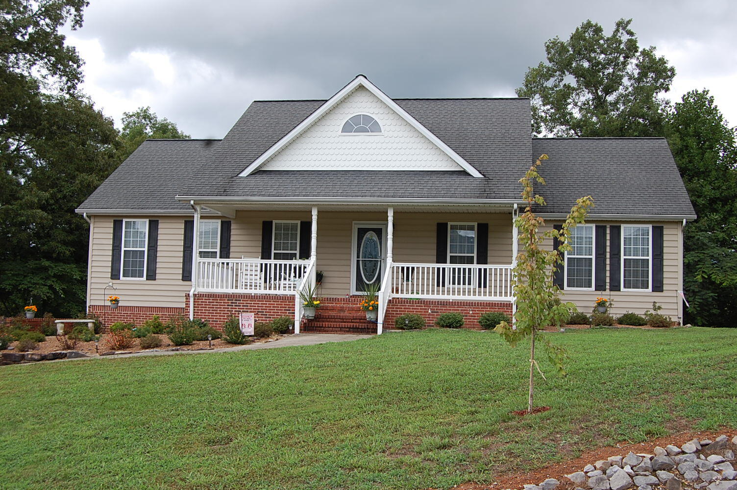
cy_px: 245
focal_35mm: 39
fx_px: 798
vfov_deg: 34.1
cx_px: 368
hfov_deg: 49.6
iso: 200
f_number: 8
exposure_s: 1/250
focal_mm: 26
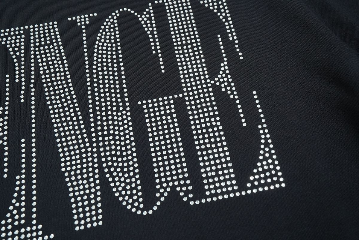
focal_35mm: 35
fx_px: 349
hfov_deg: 54.4
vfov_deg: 37.9
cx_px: 180
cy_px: 120
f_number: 10
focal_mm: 35
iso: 1600
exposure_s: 1/100
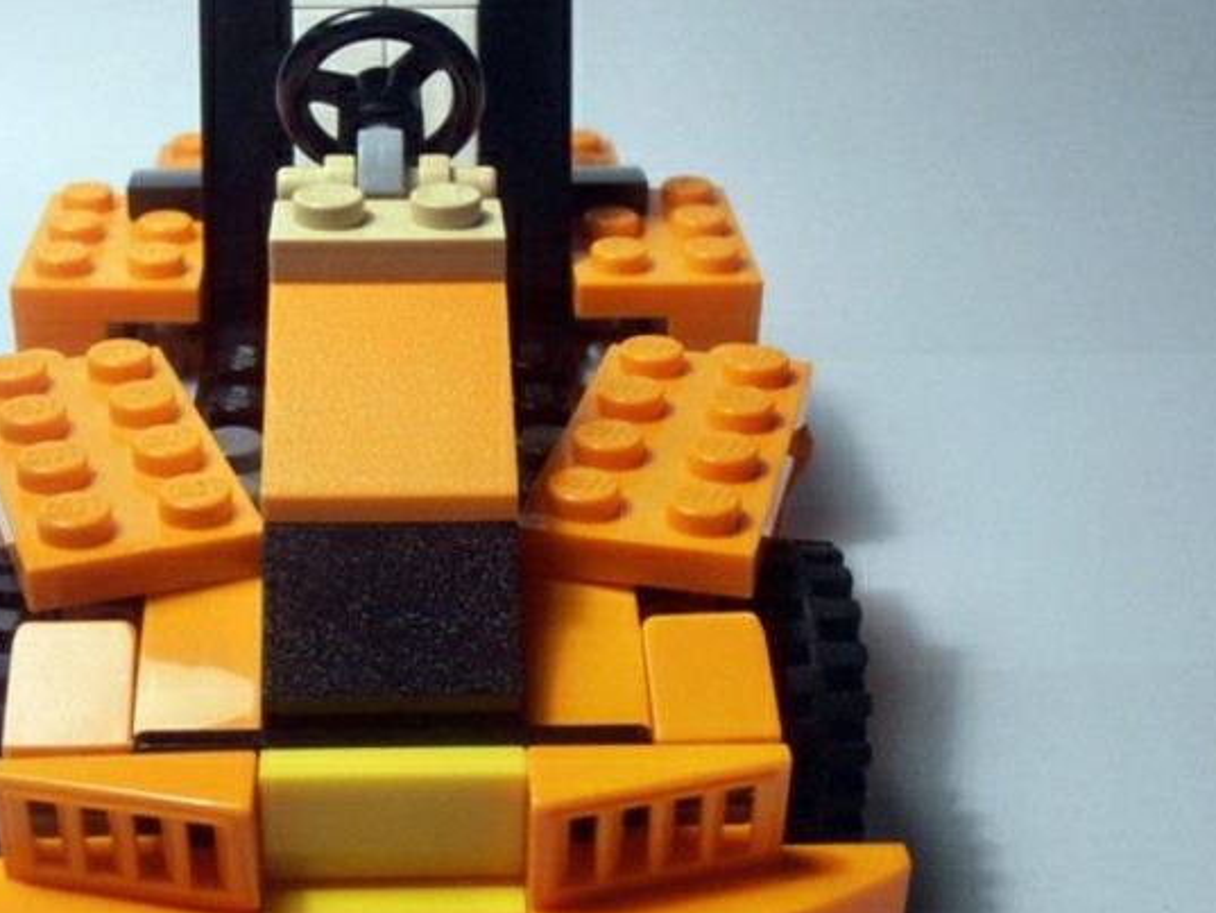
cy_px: 488
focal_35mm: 62
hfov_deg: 31.0
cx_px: 439
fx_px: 2178
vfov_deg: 23.7
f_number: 3.9
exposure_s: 1/50
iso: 80
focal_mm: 6.61
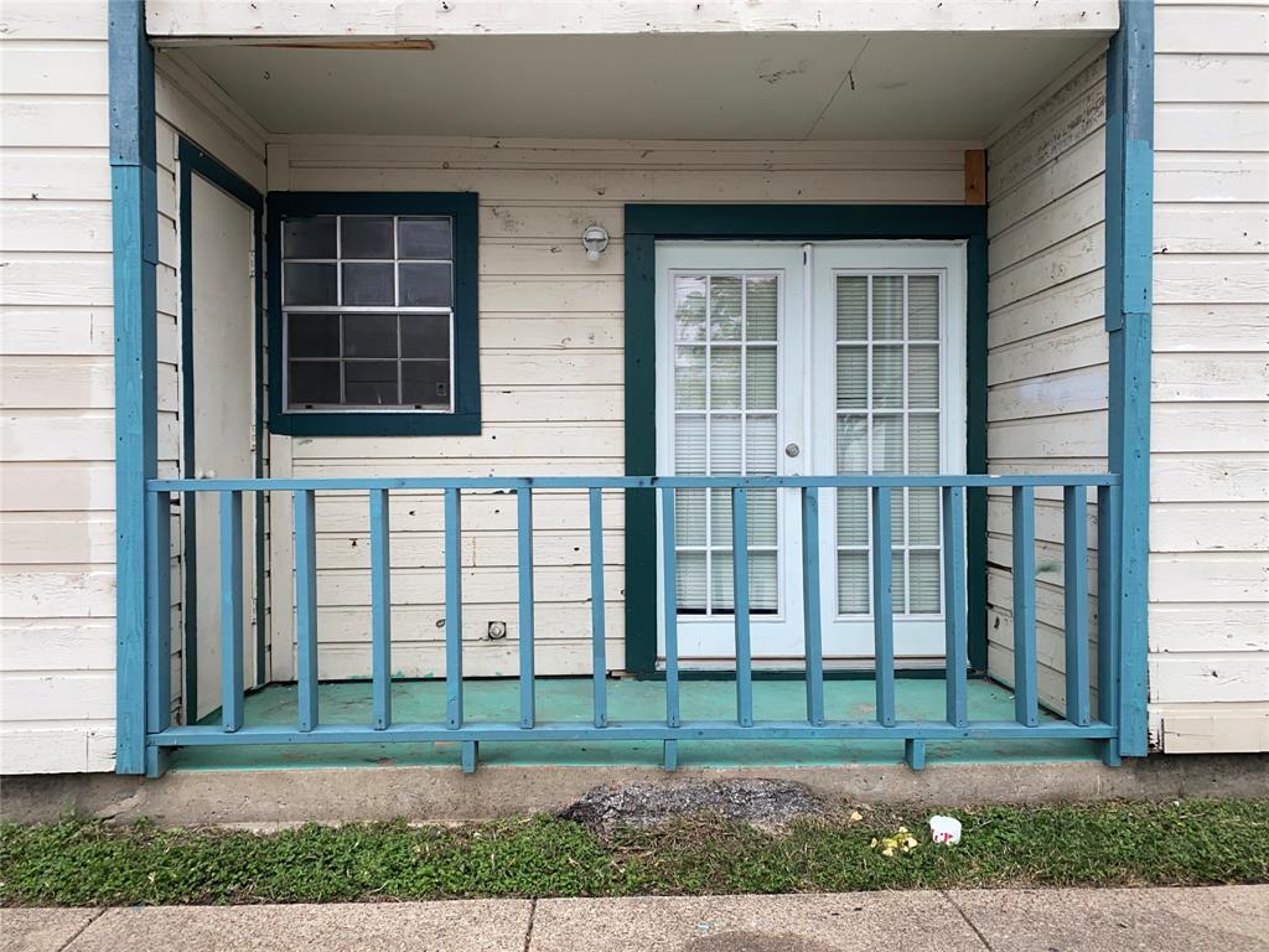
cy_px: 476
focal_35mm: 26
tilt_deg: -1.1
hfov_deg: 67.3
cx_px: 634
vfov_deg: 53.1
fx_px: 953
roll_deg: +0.3
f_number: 1.8
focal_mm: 4.25
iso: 32
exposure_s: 1/137
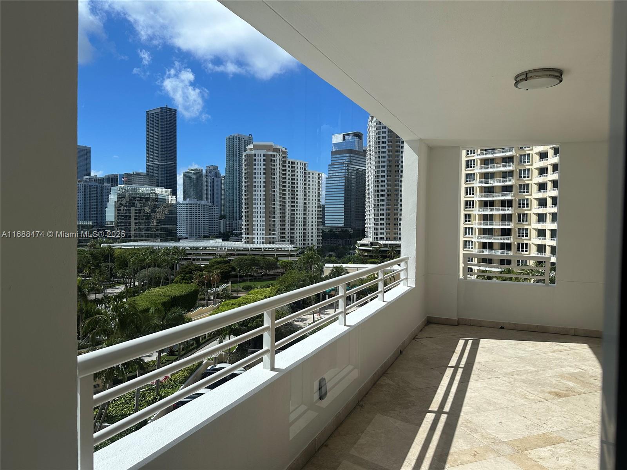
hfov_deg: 71.6
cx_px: 314
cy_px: 235
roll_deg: -0.5
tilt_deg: -1.1
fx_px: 435
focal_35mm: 24
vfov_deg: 56.8
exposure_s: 1/3356
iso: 80
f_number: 1.78
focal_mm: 6.86
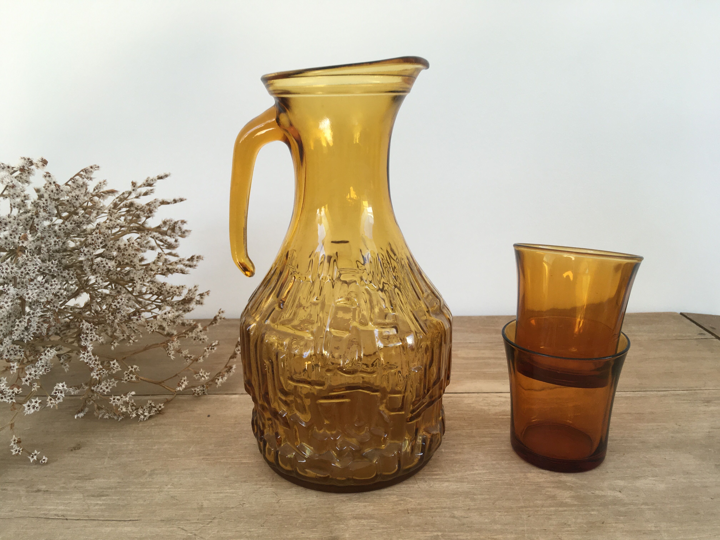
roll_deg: +0.3
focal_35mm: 29
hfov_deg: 61.7
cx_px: 360
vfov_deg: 48.2
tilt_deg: -12.2
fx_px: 603
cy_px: 270
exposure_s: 1/100
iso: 40
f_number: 2.2
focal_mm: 4.15
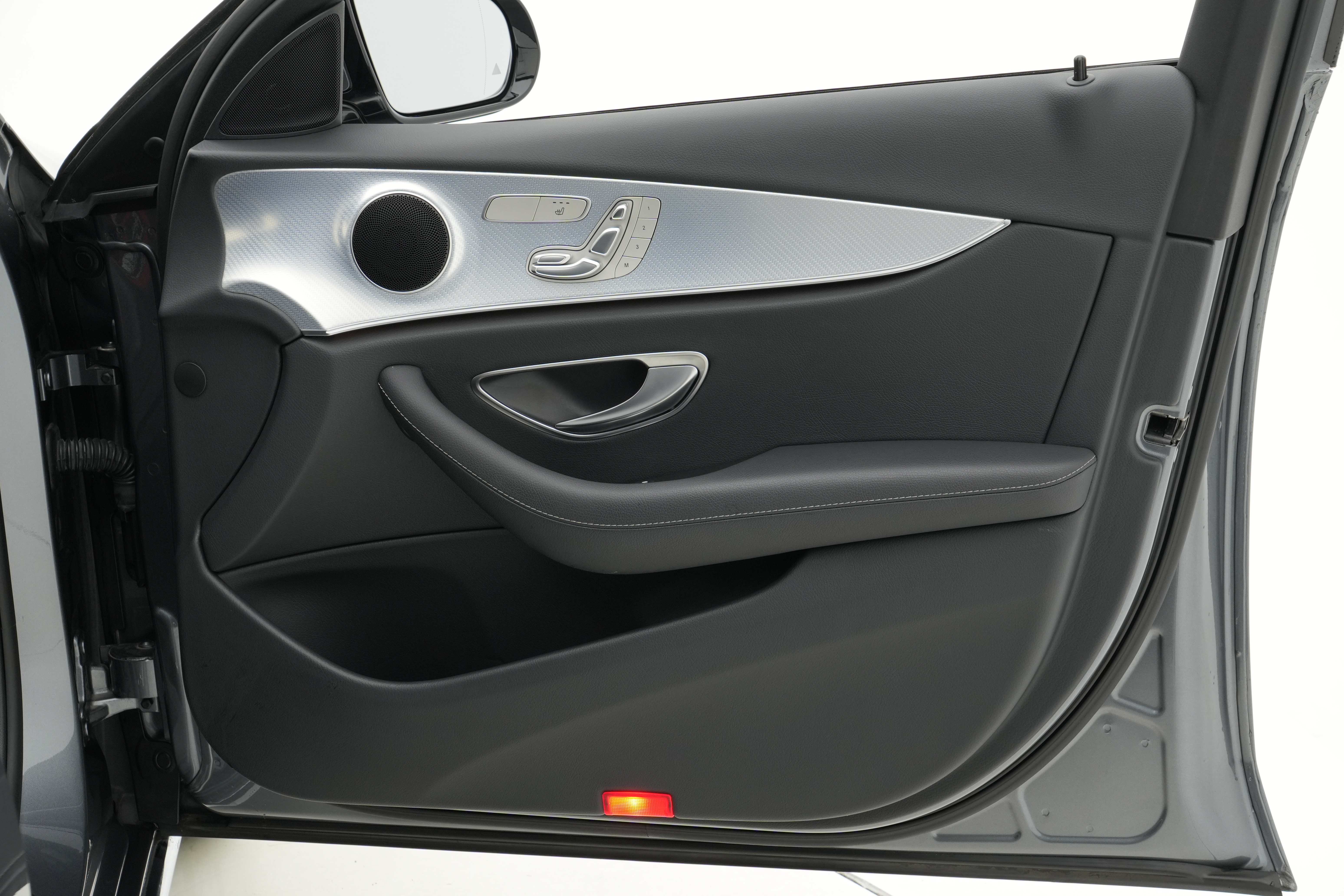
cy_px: 448
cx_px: 672
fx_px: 1971
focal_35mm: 53
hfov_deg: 37.7
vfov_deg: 25.6
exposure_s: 1/50
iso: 400
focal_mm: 35.2
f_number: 8
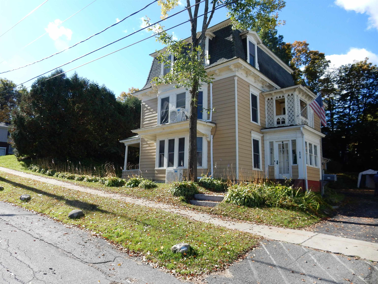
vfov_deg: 54.9
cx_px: 189
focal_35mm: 25
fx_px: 273
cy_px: 142
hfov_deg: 69.4
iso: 125
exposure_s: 1/500
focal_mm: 4.5
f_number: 3.7
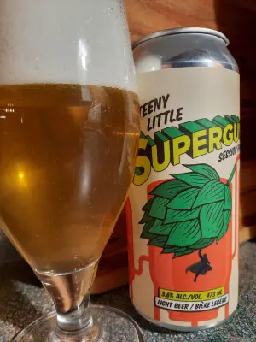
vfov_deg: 69.4
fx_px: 247
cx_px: 128
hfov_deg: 54.9
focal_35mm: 25
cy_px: 171
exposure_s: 1/30
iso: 250
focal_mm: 4.6
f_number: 2
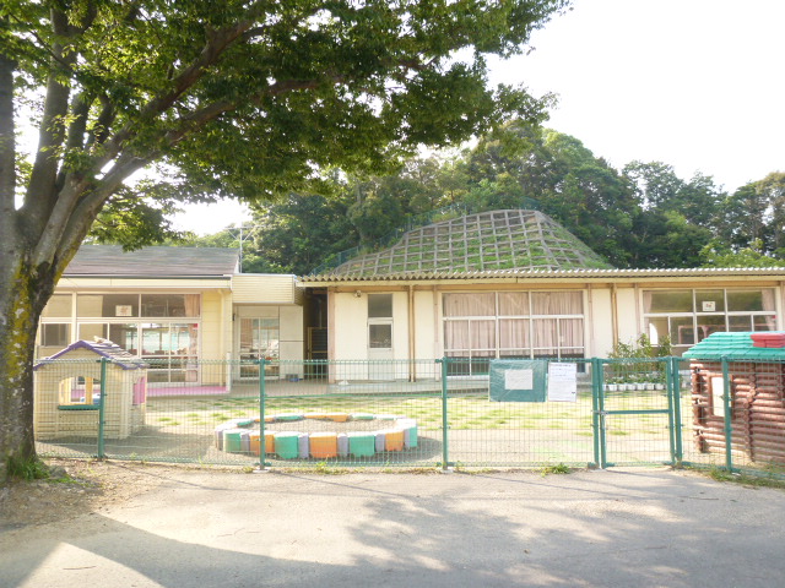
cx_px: 392
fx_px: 544
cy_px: 294
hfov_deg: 71.6
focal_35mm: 24
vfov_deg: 56.8
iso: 100
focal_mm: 4.3
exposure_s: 1/250
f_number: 2.8
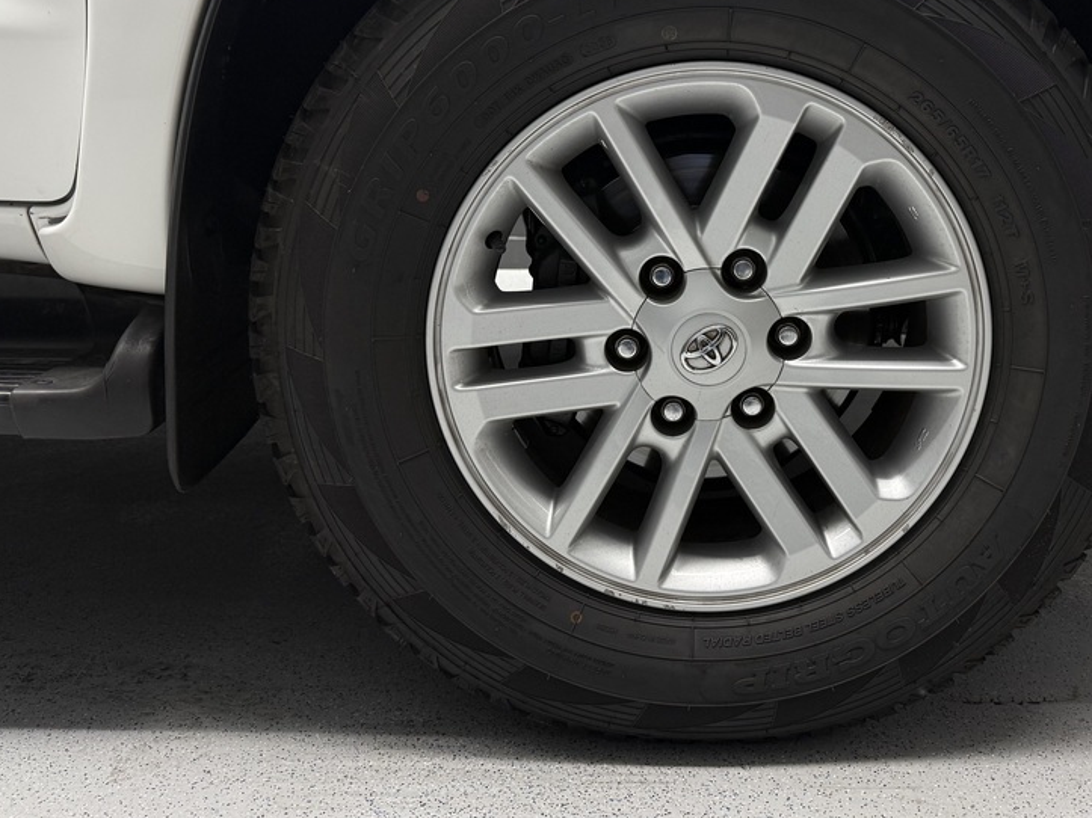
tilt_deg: -11.1
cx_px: 681
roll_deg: -0.1
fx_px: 1072
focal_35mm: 34
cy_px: 315
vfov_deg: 41.5
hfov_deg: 53.4
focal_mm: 6.76
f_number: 1.78
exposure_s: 1/50
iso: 125
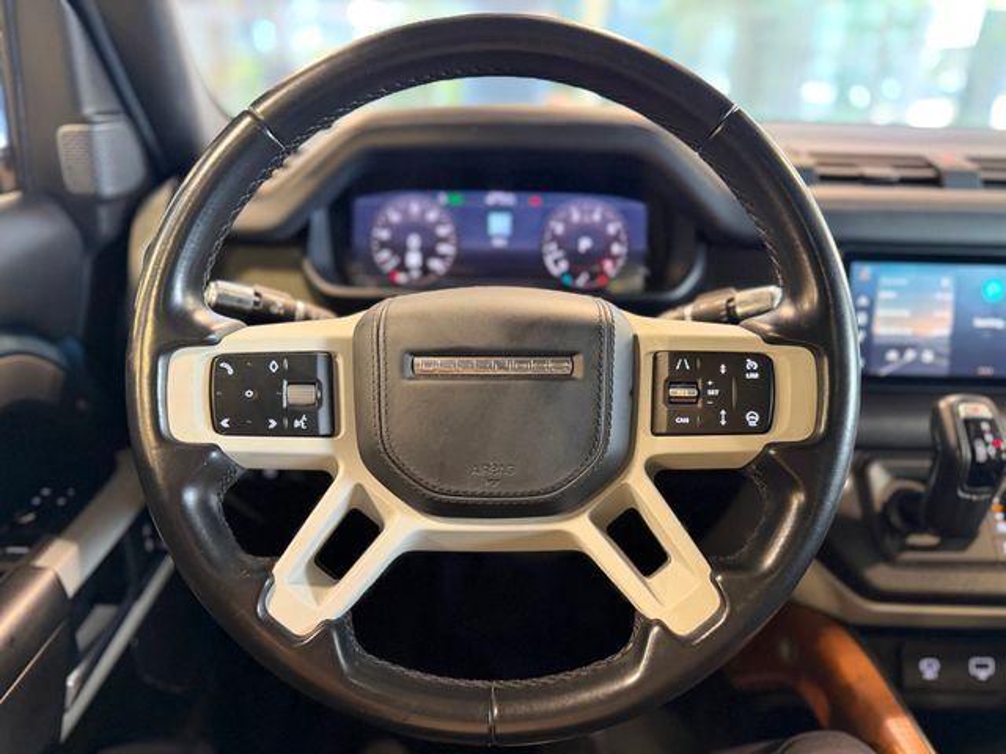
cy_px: 377
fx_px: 697
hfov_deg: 71.6
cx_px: 503
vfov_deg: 56.8
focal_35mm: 24
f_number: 1.78
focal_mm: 6.76
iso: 500
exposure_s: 1/50
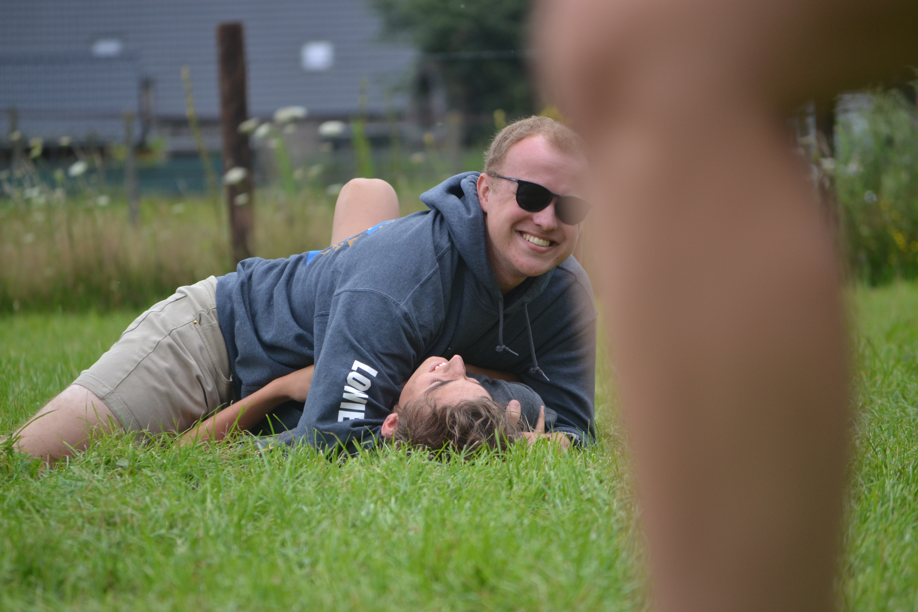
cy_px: 306
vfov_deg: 5.1
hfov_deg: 7.6
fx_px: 6884
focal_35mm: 270
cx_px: 459
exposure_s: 1/640
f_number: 5.6
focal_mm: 180
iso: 400
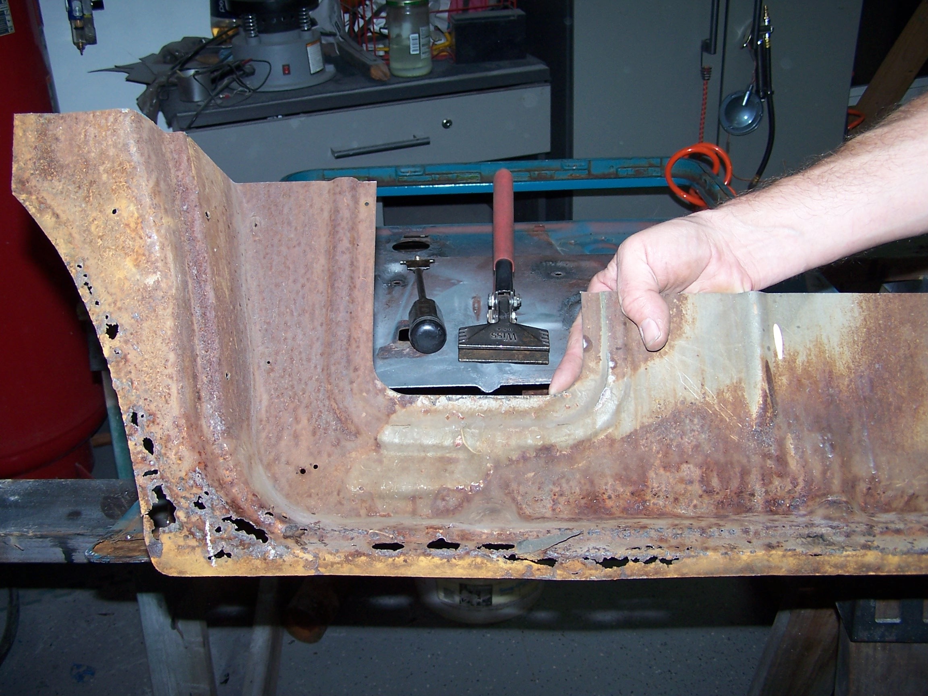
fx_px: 1019
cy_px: 348
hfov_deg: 49.0
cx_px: 464
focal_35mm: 38
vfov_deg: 37.7
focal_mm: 6.3
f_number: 2.8
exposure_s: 1/60
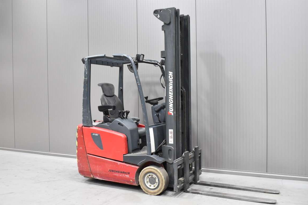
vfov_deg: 37.3
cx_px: 152
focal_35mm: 36
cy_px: 104
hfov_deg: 53.8
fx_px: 304
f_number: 5
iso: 1600
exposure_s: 1/25
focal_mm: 23
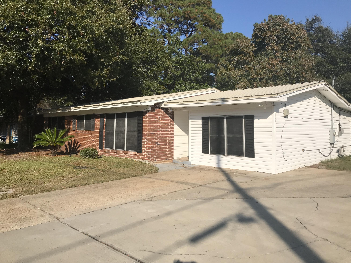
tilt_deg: -1.3
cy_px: 132
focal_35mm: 28
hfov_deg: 63.4
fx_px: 284
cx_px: 176
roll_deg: -0.4
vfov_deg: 49.7
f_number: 1.8
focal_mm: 3.99
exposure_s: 1/4000
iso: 20
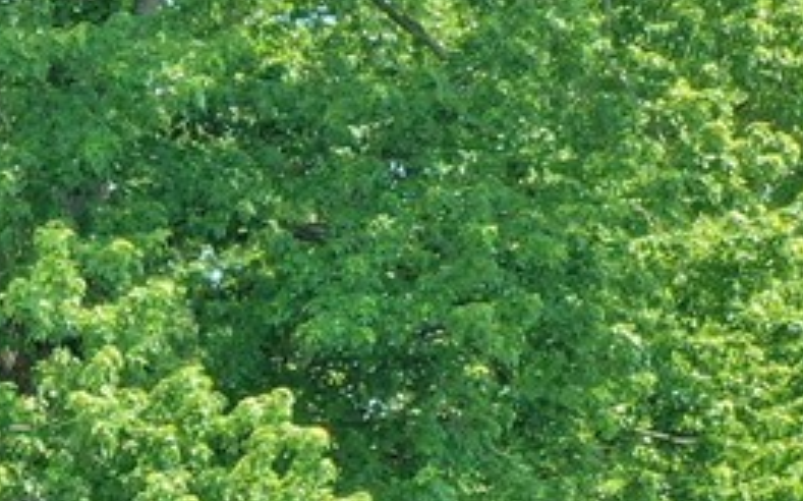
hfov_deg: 14.7
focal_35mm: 118
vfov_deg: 10.4
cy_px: 926
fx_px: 2581
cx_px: -785
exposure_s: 1/240
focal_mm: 10.26
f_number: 5
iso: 100
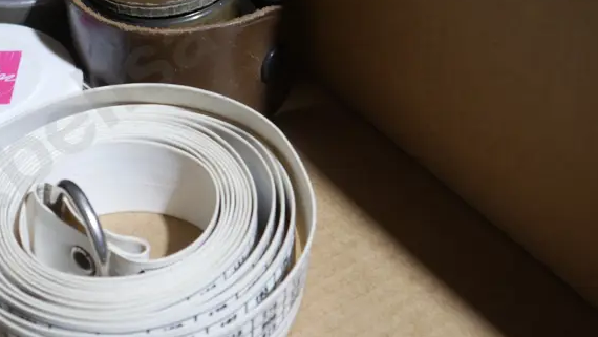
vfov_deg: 13.3
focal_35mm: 90
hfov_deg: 23.6
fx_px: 1427
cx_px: 237
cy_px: 3
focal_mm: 23
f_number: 5.1
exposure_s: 1/60
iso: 800
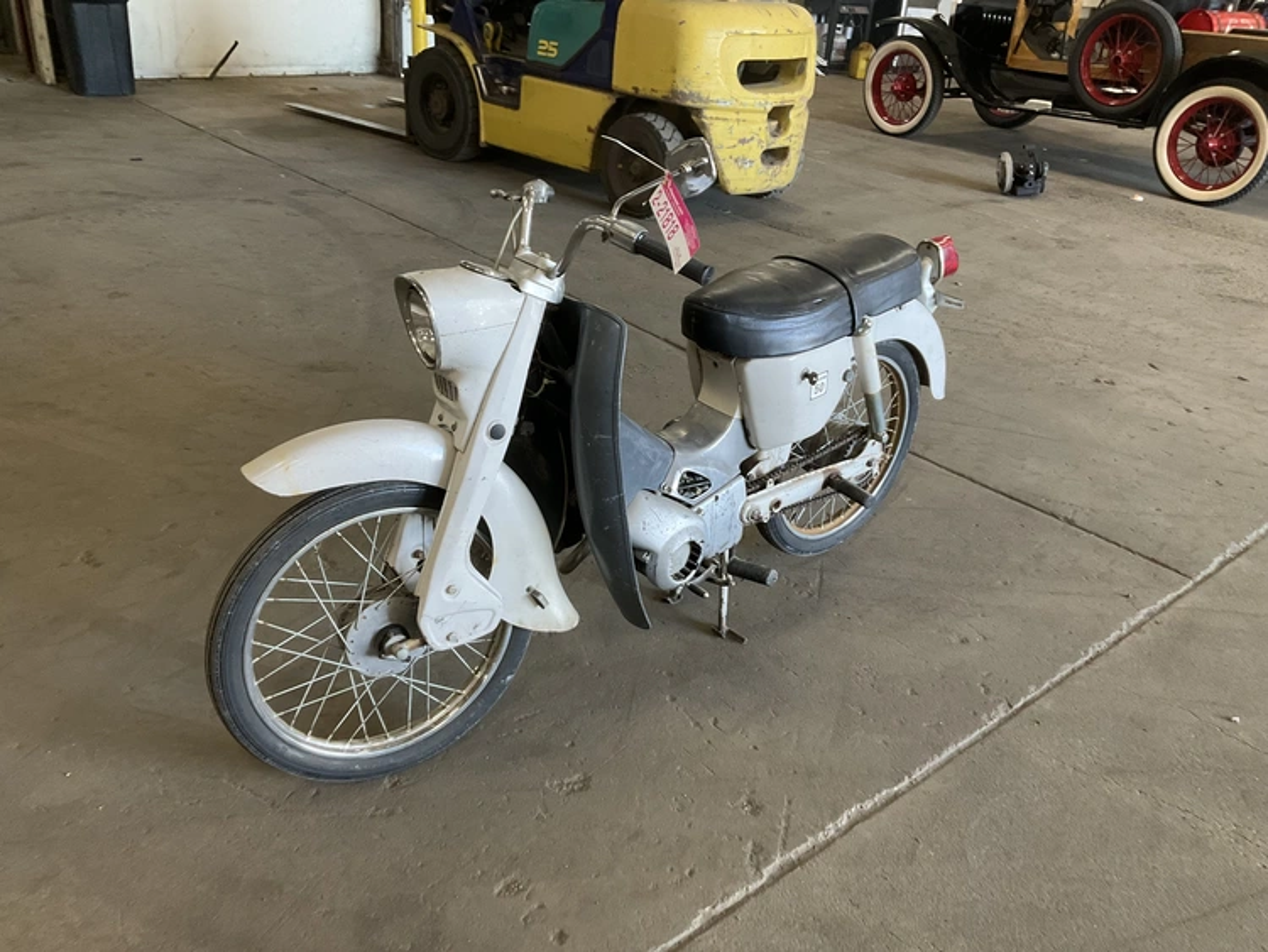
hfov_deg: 61.6
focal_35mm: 29
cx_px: 634
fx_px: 1063
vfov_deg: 48.3
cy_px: 476
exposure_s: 1/60
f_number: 1.8
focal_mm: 3
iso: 100
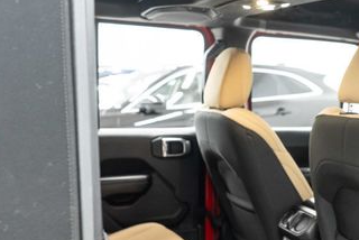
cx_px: 310
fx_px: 559
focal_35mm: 56
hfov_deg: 34.0
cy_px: 181
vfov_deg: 24.0
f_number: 3.2
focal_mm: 28
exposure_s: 1/40
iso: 2000
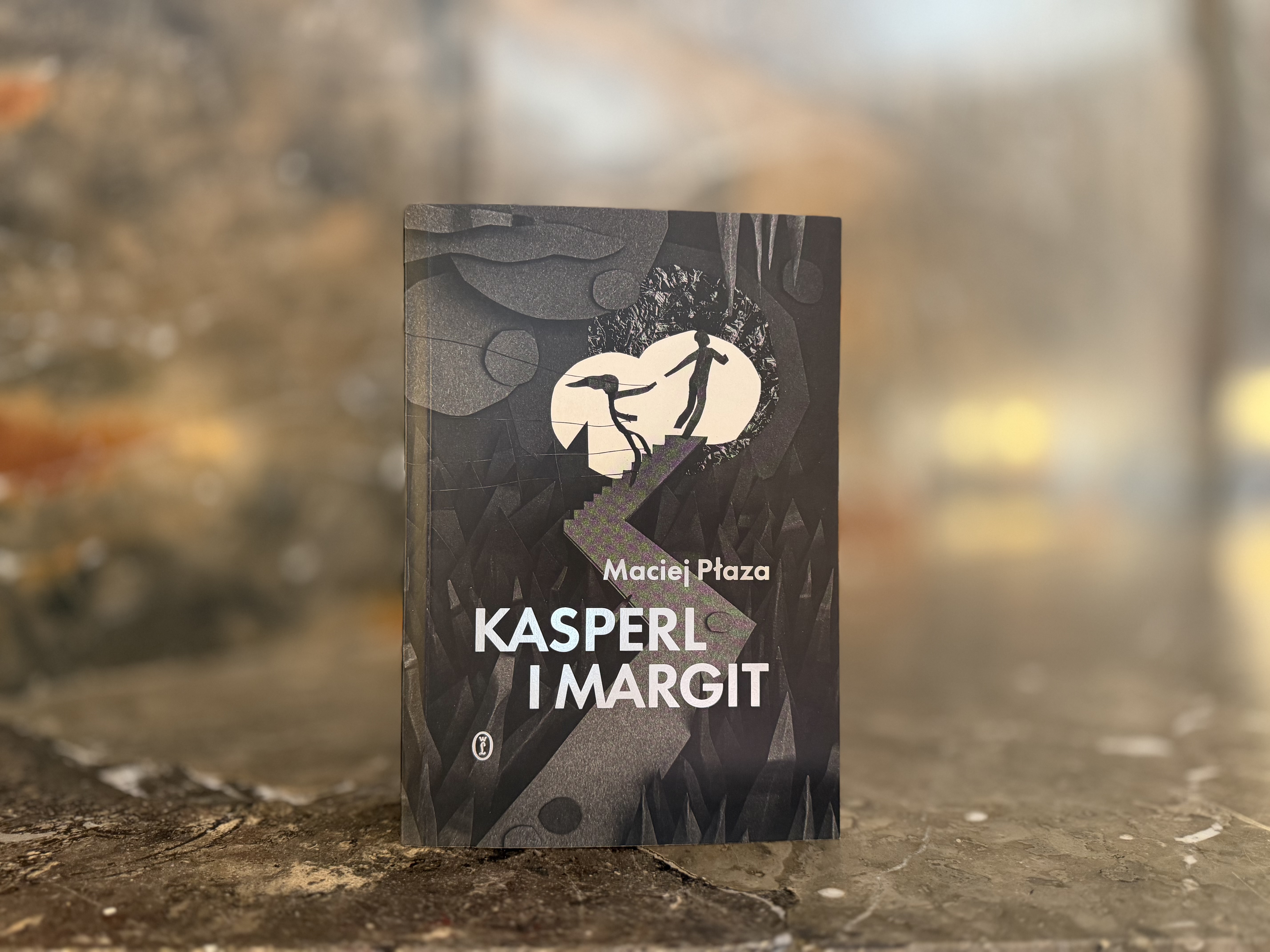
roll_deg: -0.2
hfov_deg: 71.6
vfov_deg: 56.8
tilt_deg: -2.0
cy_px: 476
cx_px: 635
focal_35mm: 24
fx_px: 881
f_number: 1.78
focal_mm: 6.76
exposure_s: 1/50
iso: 320
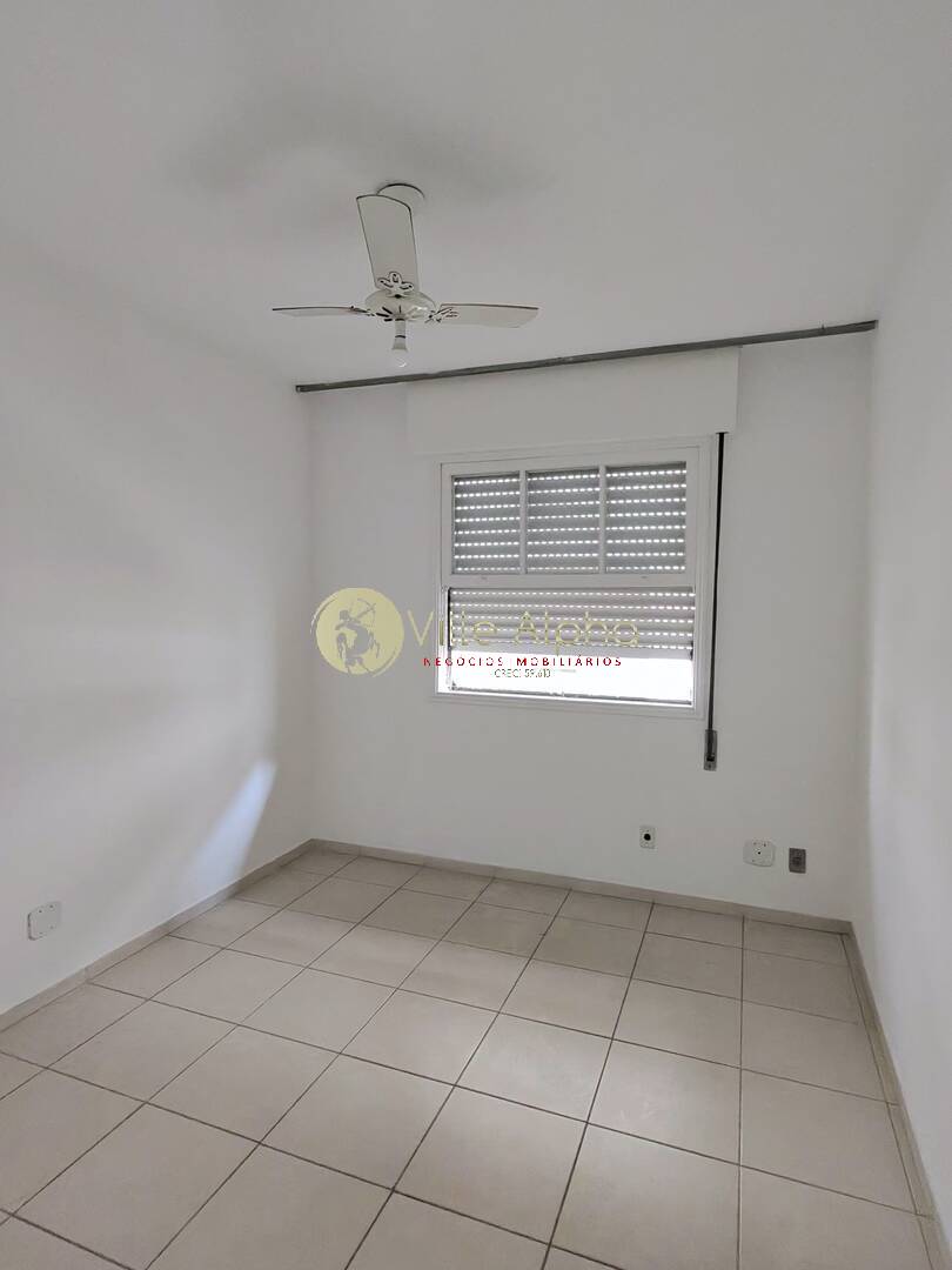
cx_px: 476
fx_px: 477
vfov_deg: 106.2
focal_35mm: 13
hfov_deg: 89.9
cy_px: 635
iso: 812
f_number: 2.2
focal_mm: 2.24
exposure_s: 1/59.9
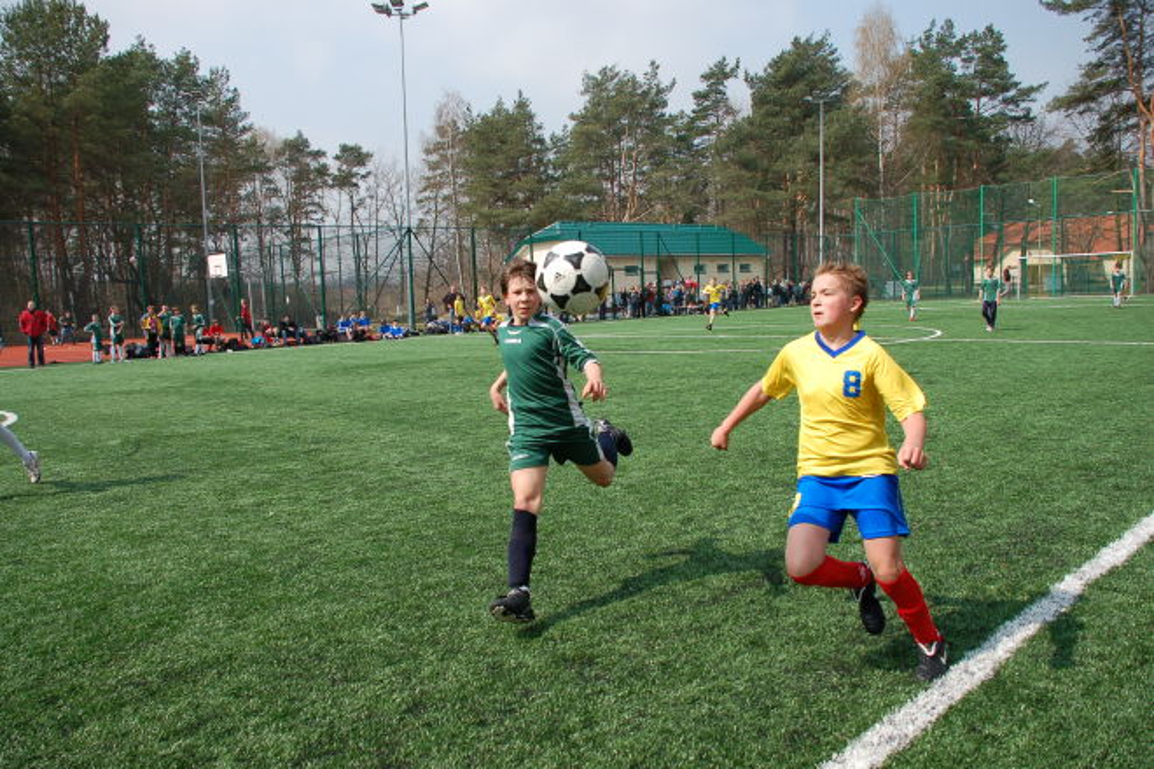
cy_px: 384
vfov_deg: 43.6
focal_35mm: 30
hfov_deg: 61.9
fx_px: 962
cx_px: 577
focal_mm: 20
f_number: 4.5
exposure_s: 1/1000
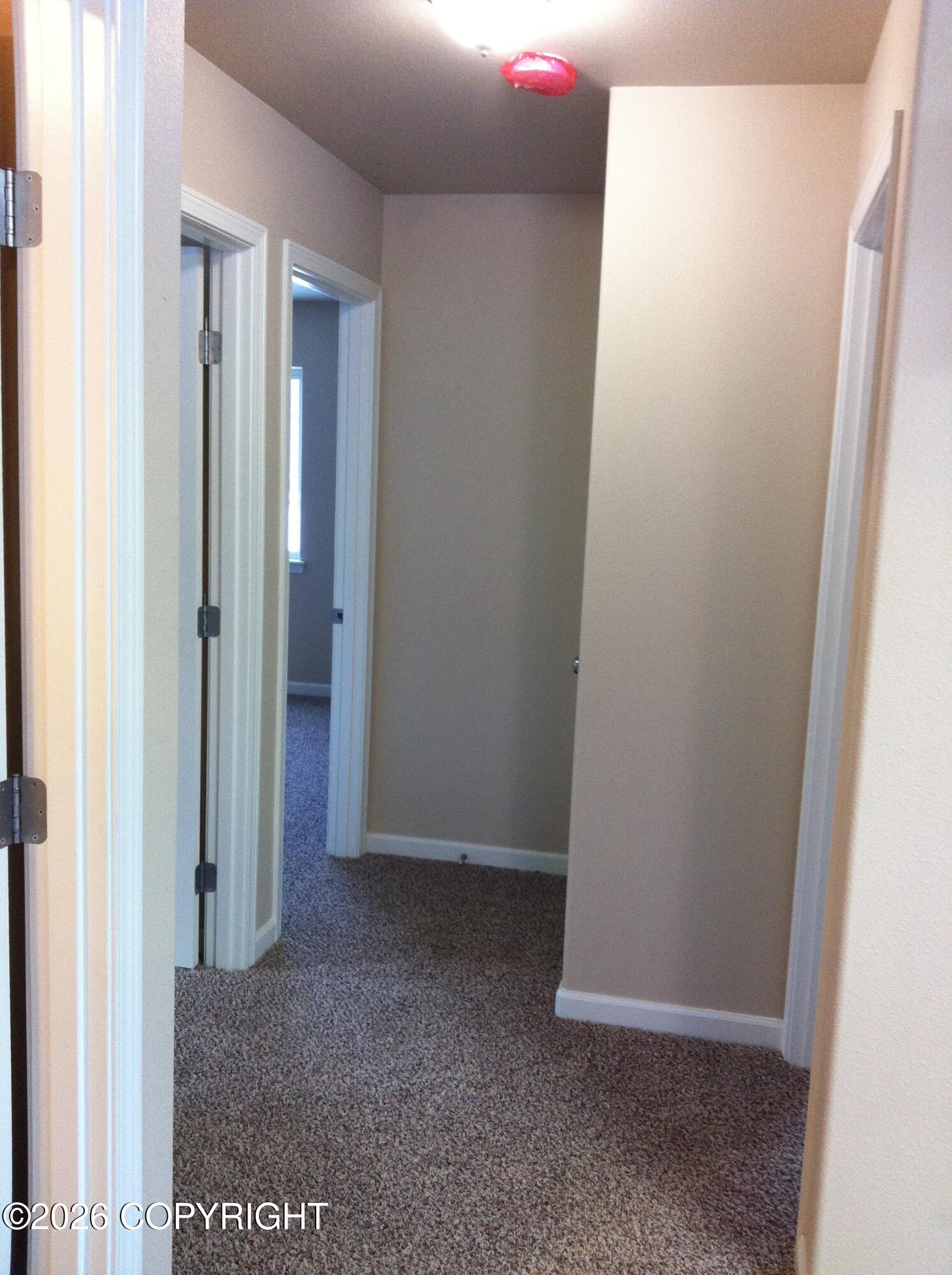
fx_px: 1287
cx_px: 476
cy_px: 638
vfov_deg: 52.7
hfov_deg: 40.6
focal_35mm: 35
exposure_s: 1/15
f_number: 2.8
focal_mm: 3.85
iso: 160
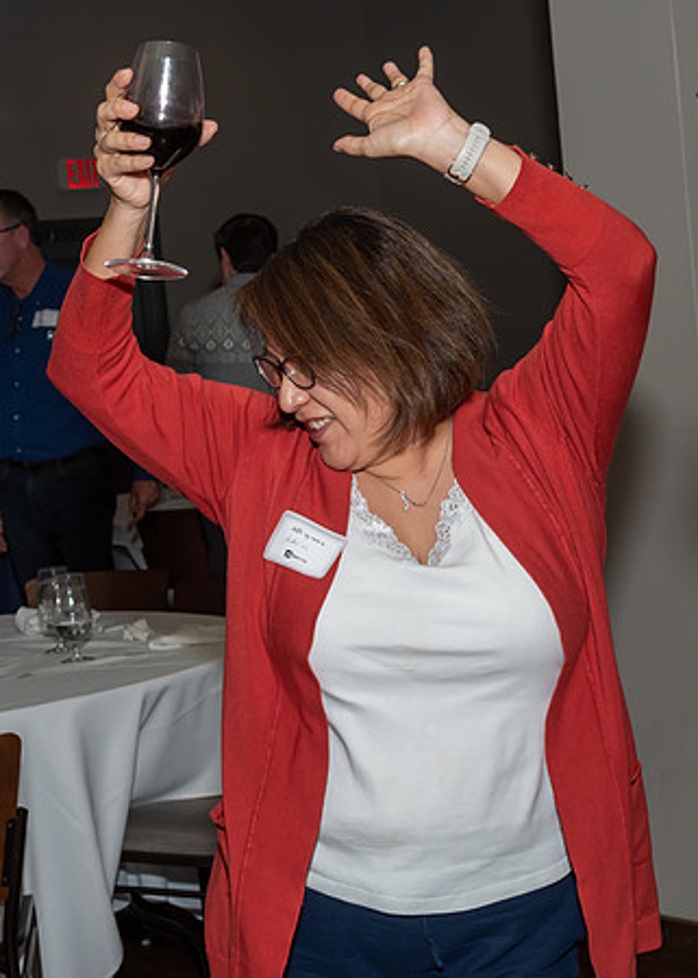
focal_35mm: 80
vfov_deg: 24.9
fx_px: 2213
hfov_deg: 17.9
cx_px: 382
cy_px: 506
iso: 500
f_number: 8
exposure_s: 1/250
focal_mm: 35
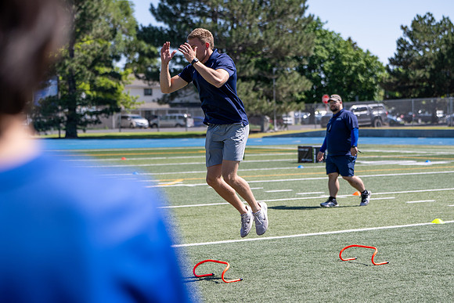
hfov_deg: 22.9
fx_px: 1121
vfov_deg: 15.4
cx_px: 279
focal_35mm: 89
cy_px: 184
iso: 50
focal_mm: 72
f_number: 3.2
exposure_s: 1/800
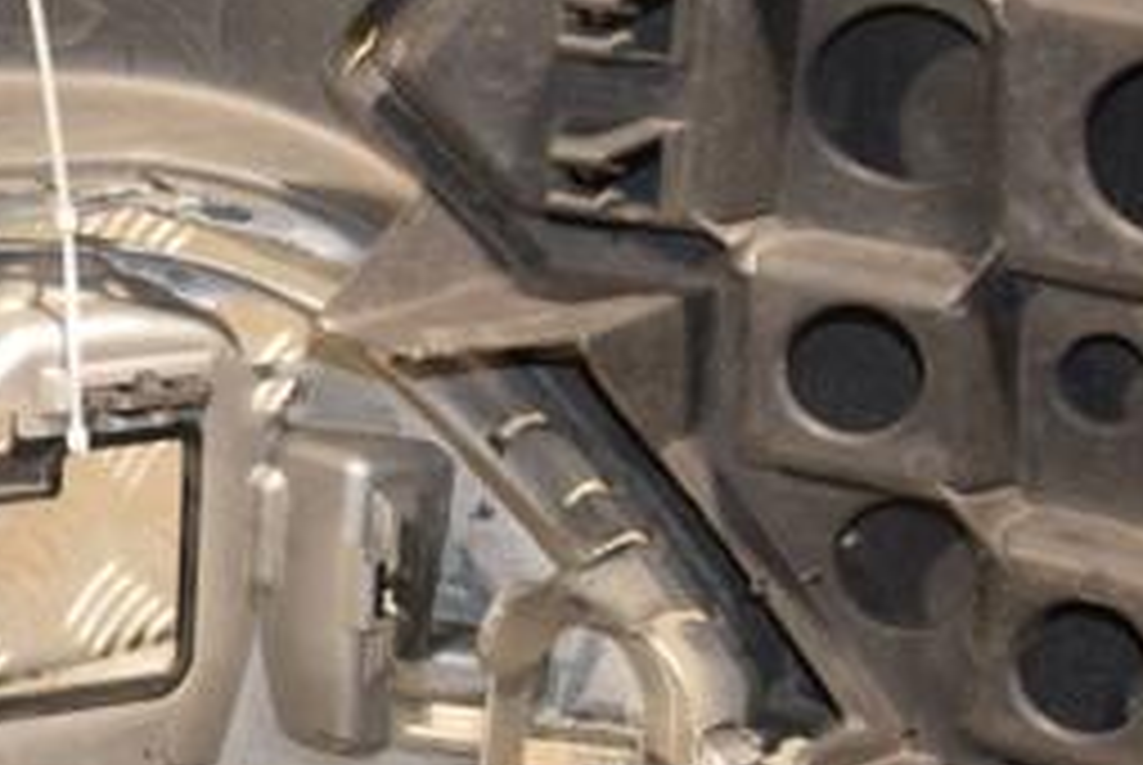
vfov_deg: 8.6
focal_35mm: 159
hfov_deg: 12.8
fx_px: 5060
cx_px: 90
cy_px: 297
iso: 800
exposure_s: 1/100
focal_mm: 45
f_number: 4.8
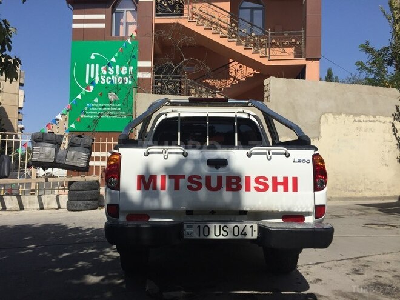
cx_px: 200
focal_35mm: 29
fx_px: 335
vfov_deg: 48.2
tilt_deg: +3.7
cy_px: 150
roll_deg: -1.7
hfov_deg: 61.7
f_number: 2.2
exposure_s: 1/3968
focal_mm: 4.15
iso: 32
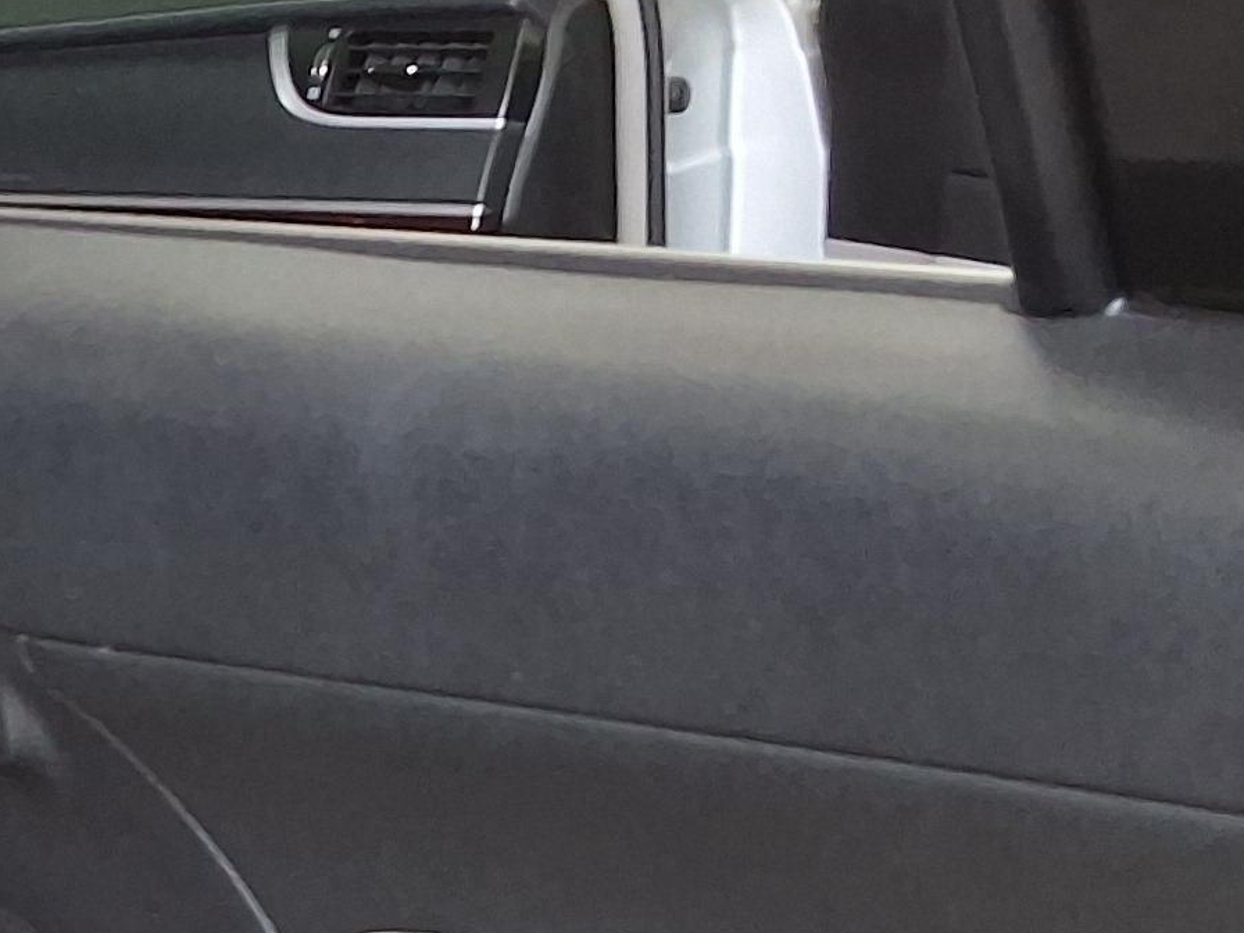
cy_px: 576
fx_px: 3666
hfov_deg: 17.0
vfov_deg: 14.5
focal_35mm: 102
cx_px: -736
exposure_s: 1/120
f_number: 1.9
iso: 50
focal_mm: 2.91
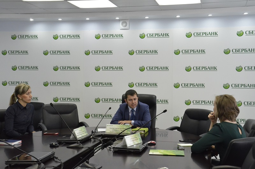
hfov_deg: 35.1
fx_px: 403
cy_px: 84
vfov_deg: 23.6
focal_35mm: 57
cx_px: 128
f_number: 9
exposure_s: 1/320
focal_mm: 38
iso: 3200
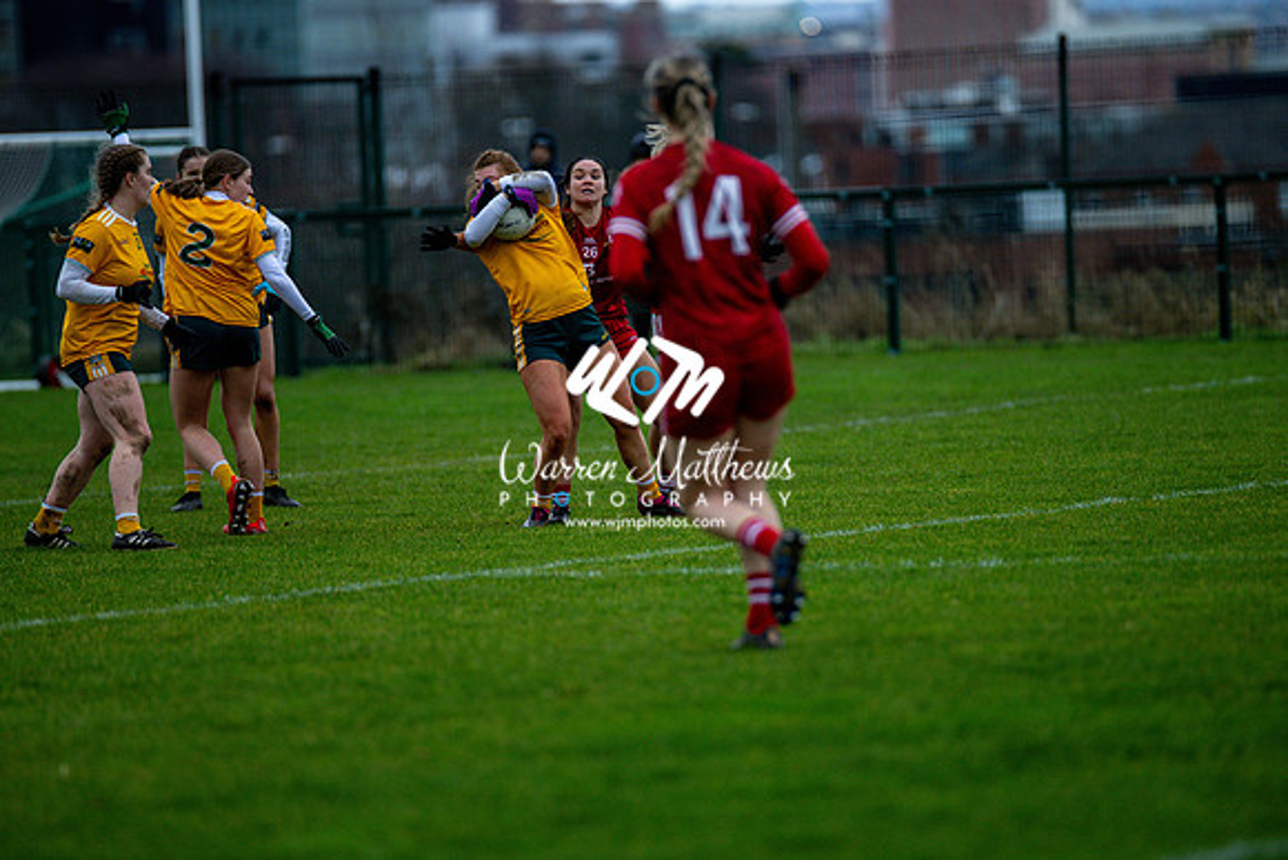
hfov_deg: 6.9
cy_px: 430
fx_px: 10735
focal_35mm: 300
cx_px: 644
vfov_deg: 4.6
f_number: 2.8
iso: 2200
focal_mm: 300
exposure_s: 1/640
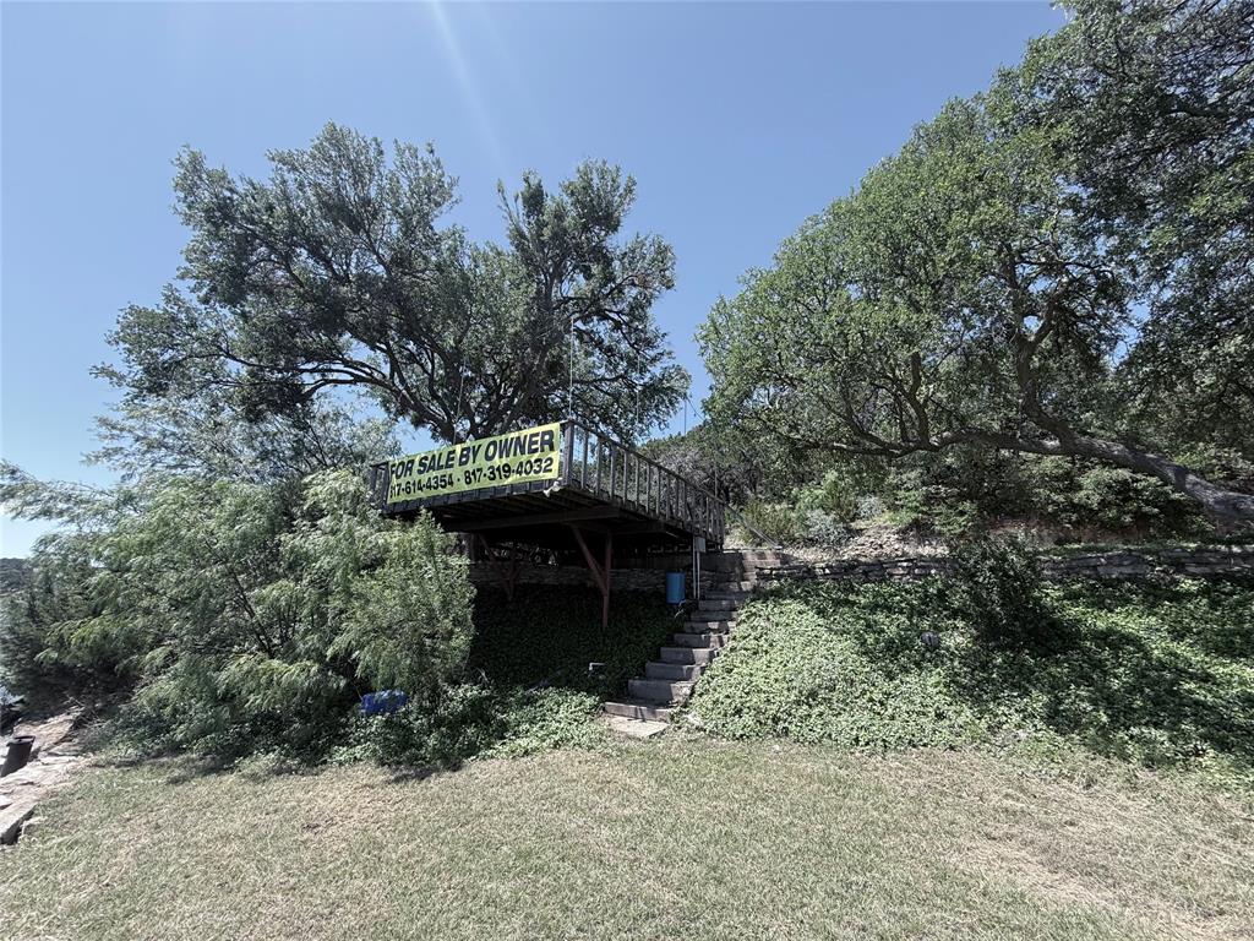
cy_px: 470
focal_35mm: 14
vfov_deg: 85.7
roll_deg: -2.0
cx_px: 627
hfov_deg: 102.1
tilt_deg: +16.2
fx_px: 507
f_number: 2.2
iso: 50
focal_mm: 2.22
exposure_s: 1/554
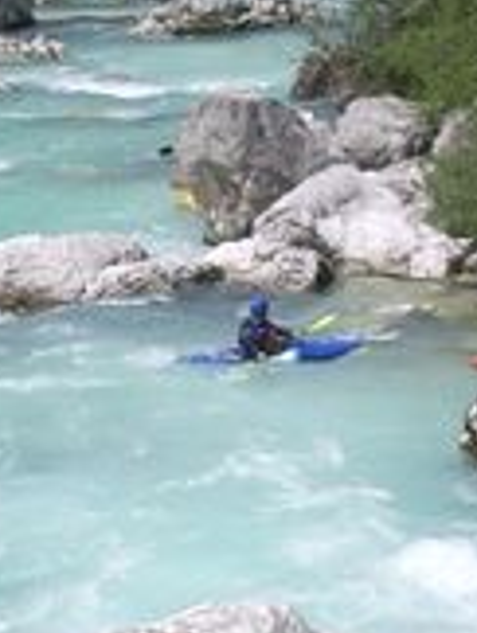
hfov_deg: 7.4
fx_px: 3702
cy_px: 418
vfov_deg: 9.8
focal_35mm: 202
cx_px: 47
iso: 50
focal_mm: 6.8
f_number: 4.6
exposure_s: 1/400
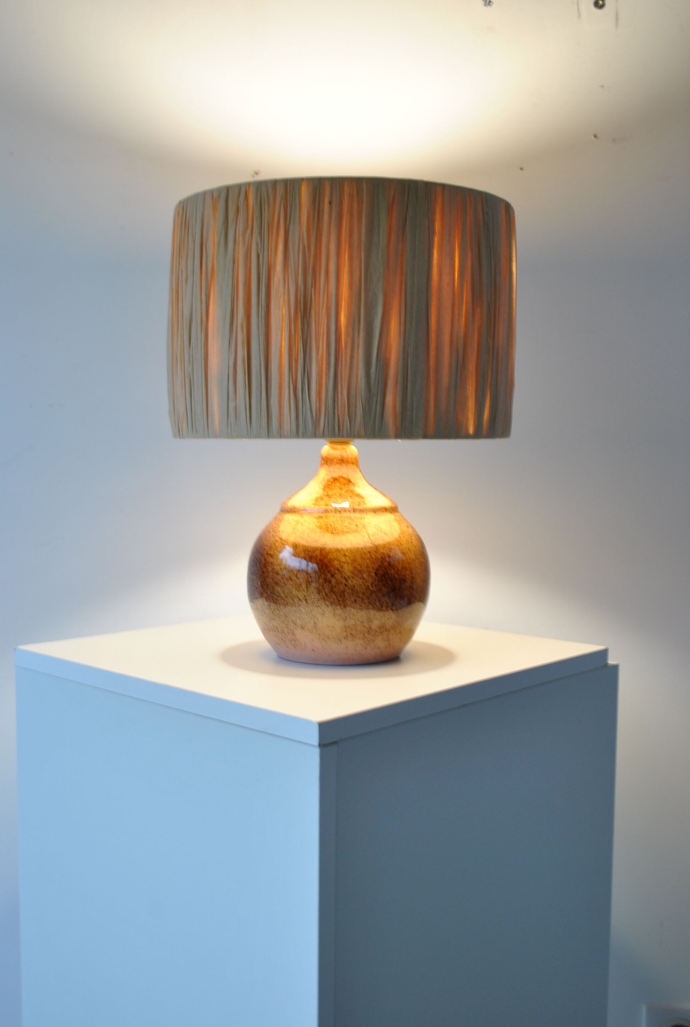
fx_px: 1116
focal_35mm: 39
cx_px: 345
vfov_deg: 49.5
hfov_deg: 34.4
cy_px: 514
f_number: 5
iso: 200
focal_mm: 26
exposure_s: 1/10
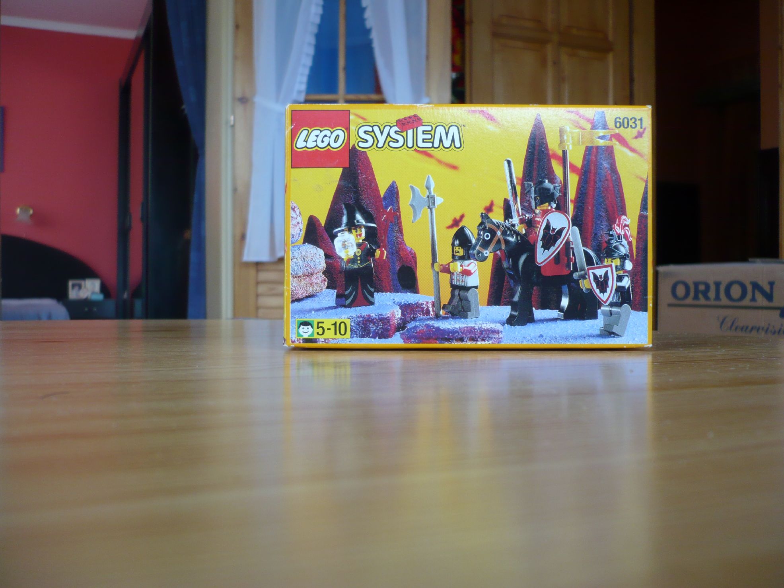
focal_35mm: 35
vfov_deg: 40.7
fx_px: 793
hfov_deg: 52.6
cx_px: 392
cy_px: 294
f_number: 2.8
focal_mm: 5.8
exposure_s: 1/40
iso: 100
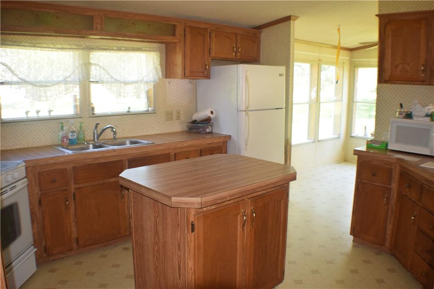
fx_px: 488
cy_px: 144
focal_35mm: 40
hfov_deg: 47.9
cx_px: 217
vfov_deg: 33.0
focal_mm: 27
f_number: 4.5
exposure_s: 1/80
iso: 800
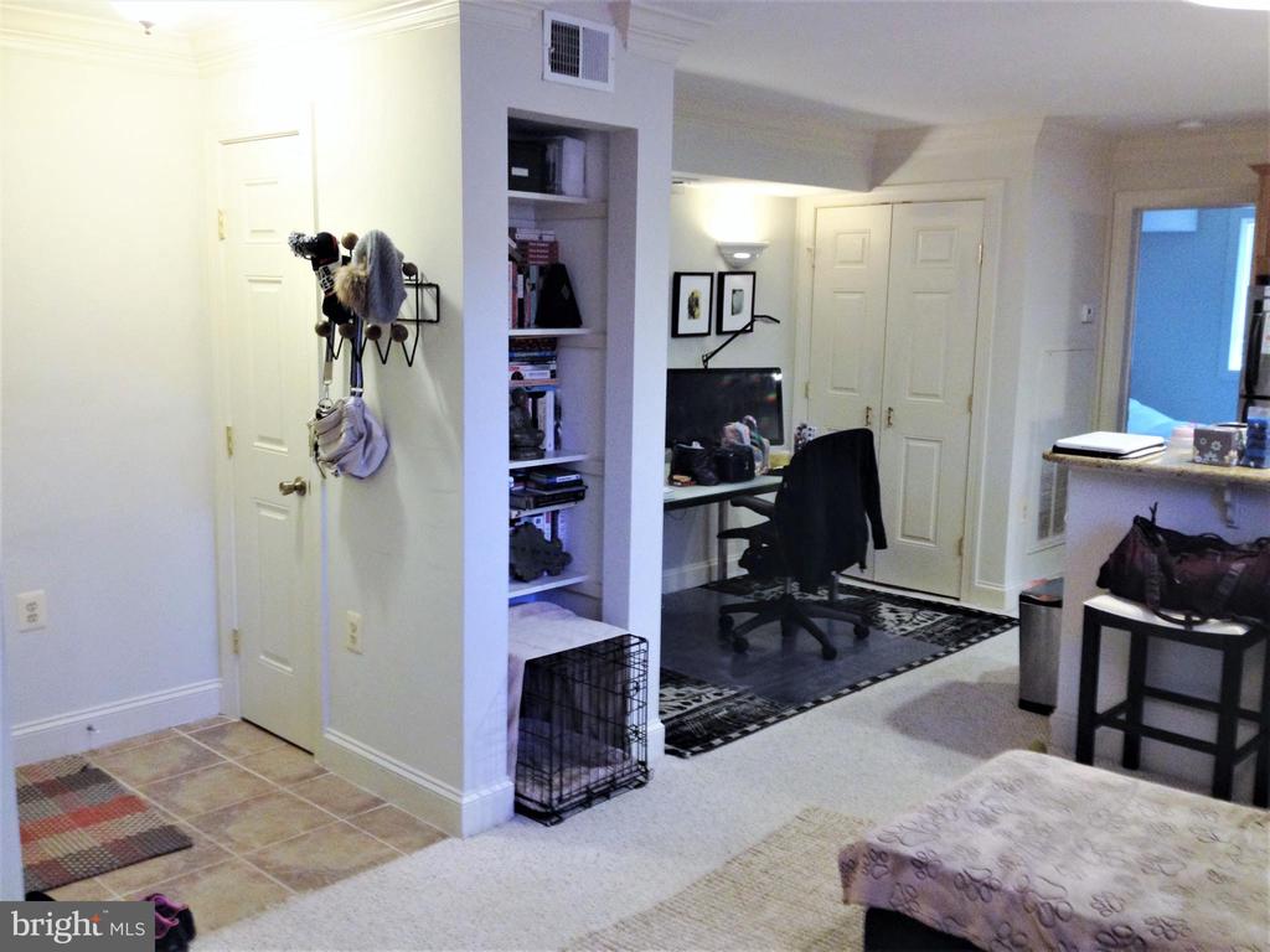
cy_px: 476
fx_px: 1284
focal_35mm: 35
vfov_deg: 40.7
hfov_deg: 52.6
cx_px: 635
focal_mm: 4.28
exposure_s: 1/20
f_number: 2.4
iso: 160
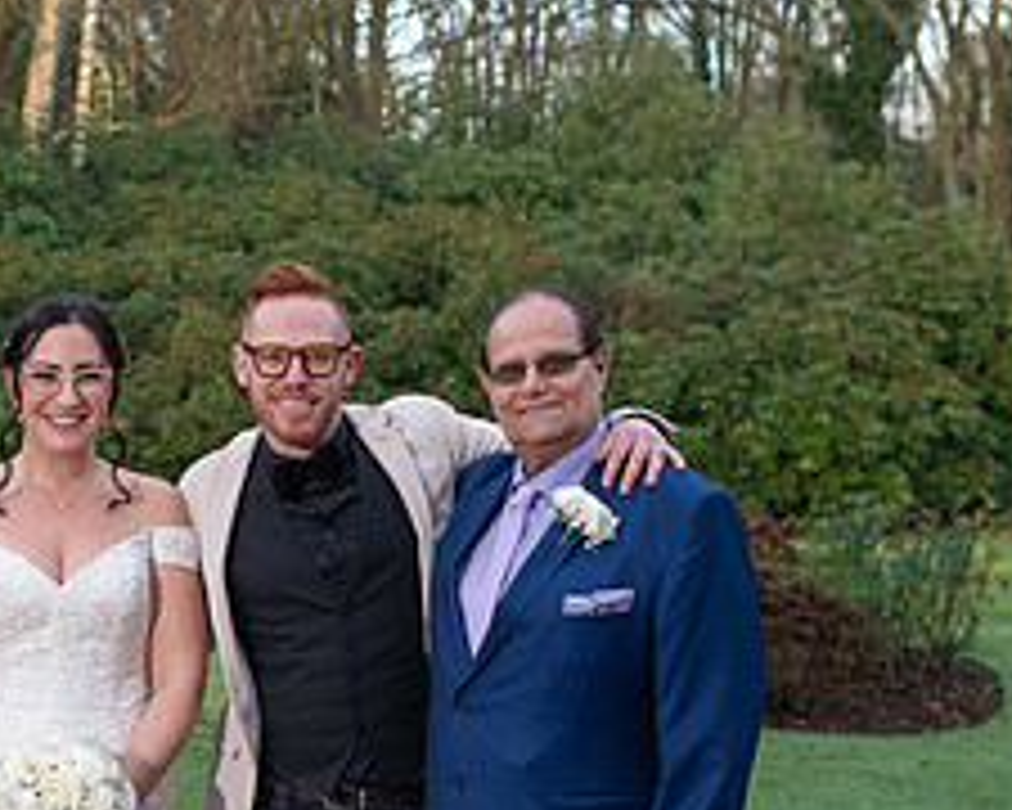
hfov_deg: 20.6
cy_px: 821
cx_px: 8
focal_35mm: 90
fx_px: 2696
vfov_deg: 16.7
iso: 125
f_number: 2.8
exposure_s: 1/250
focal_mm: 35
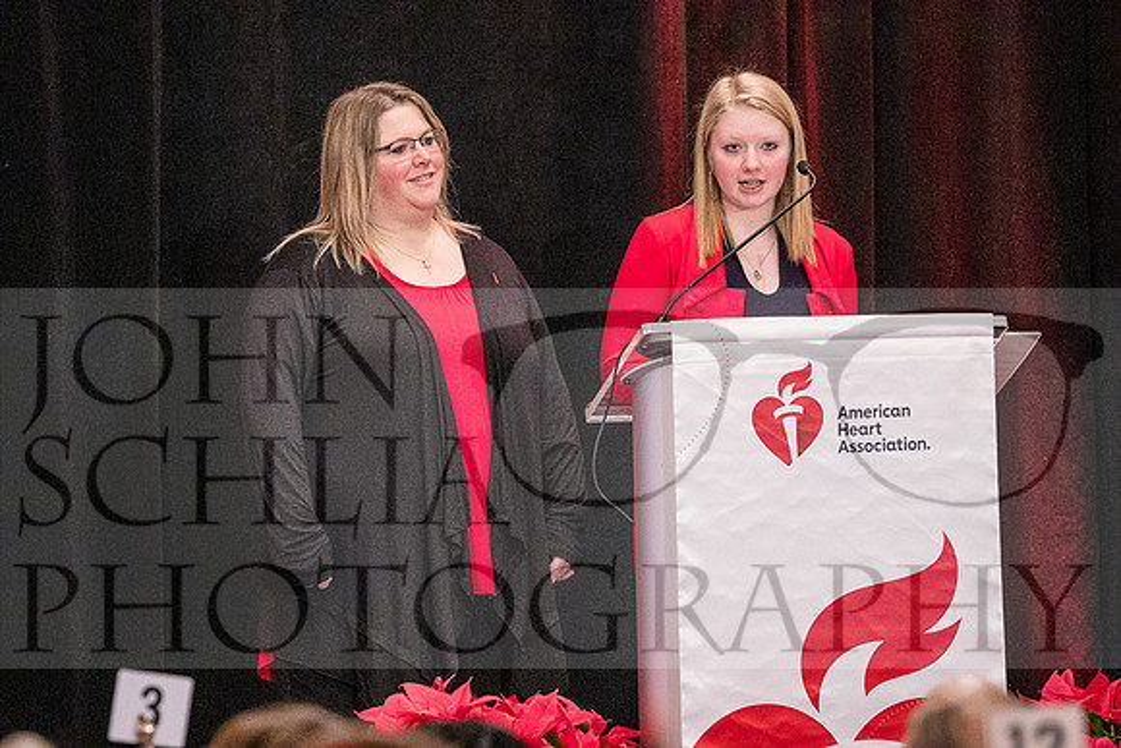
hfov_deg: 6.9
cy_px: 374
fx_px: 9343
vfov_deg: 4.6
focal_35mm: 300
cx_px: 560
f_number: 4
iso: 6400
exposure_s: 1/125
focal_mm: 200
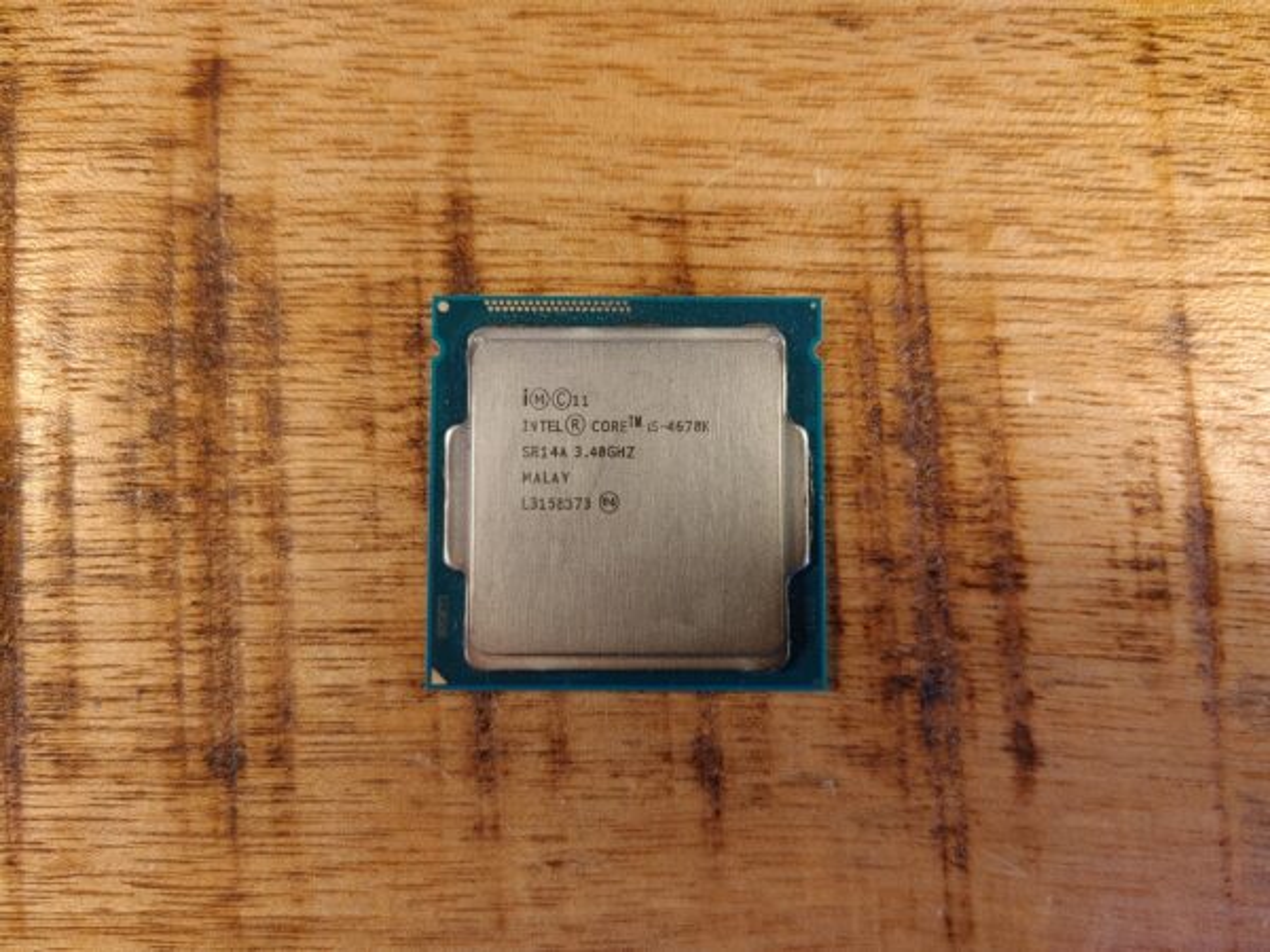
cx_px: 635
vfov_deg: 53.1
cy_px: 476
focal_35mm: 26
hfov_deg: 67.3
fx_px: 954
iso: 250
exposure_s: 1/100
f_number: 1.8
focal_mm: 4.81
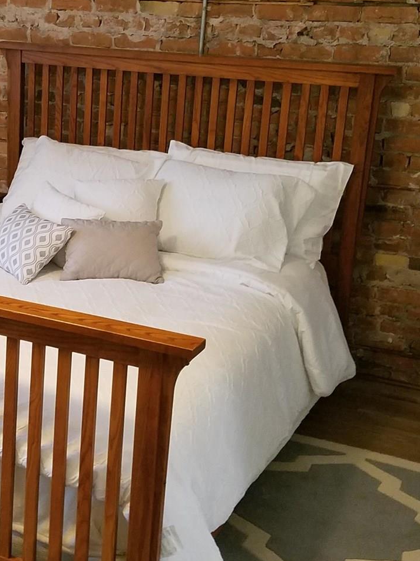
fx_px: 1019
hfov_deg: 22.6
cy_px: 255
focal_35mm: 63
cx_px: 27
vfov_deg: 30.7
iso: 250
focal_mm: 4.2
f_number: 1.7
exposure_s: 1/13
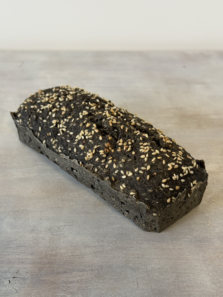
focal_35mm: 48
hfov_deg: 30.3
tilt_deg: -34.0
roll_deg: +0.3
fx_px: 412
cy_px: 148
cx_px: 112
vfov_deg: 39.7
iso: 160
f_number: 1.78
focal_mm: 6.76
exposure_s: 1/60
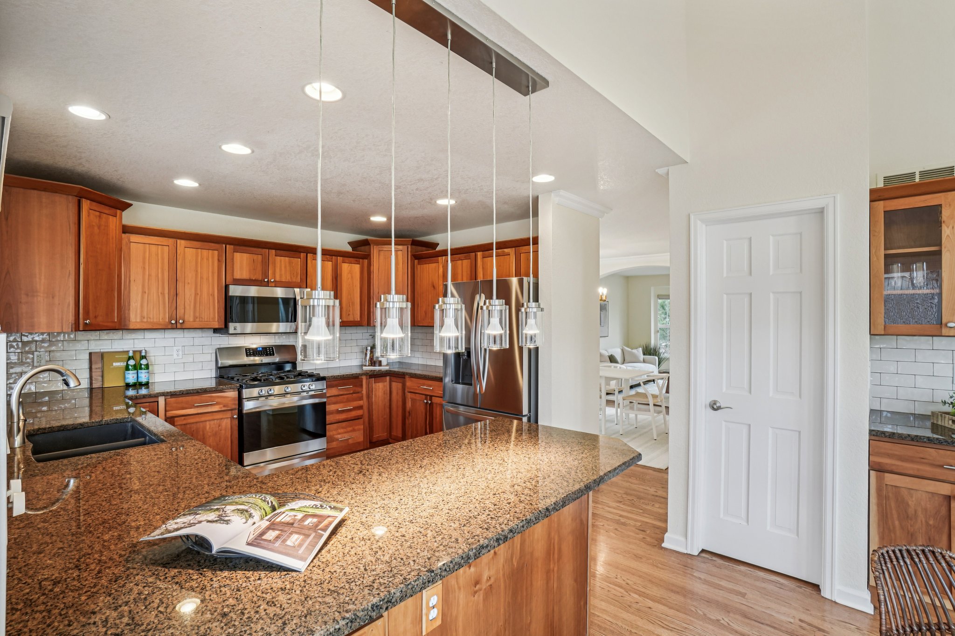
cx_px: 478
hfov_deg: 95.0
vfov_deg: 72.0
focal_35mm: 16
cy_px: 318
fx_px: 438
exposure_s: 1/30
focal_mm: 11
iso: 400
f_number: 8
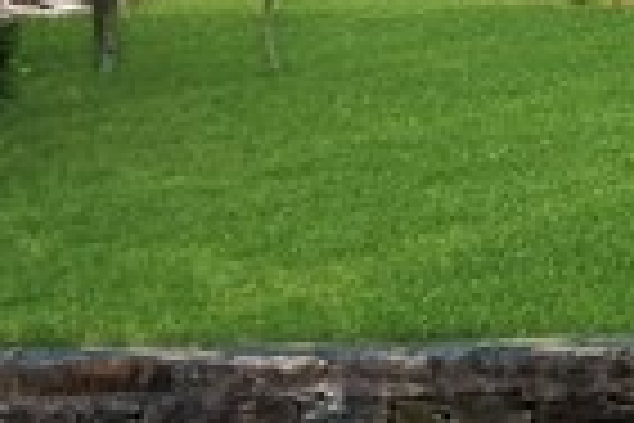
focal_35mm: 277
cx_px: 1965
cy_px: -963
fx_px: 4878
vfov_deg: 4.7
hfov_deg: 6.7
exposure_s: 1/320
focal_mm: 24
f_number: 14
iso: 400
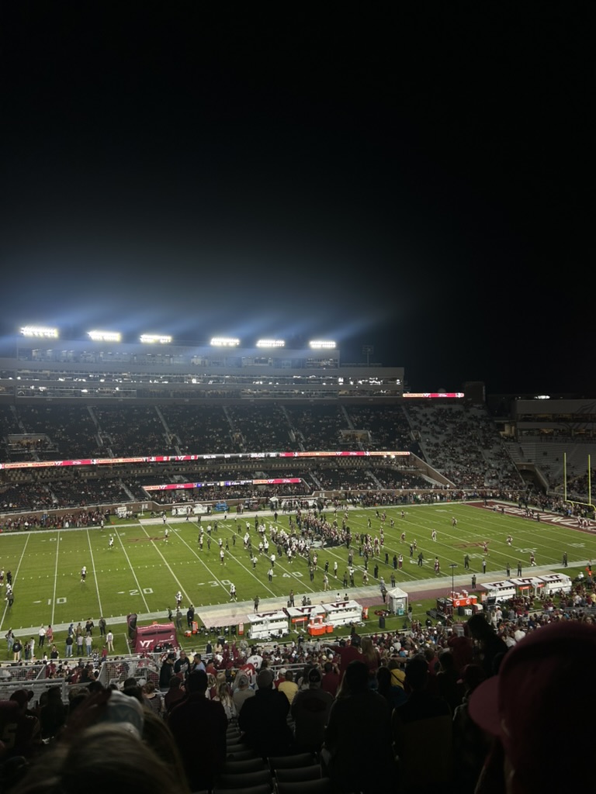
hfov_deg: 53.1
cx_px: 298
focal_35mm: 26
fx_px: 597
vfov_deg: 67.3
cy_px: 397
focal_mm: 5.7
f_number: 1.5
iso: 50
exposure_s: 1/416
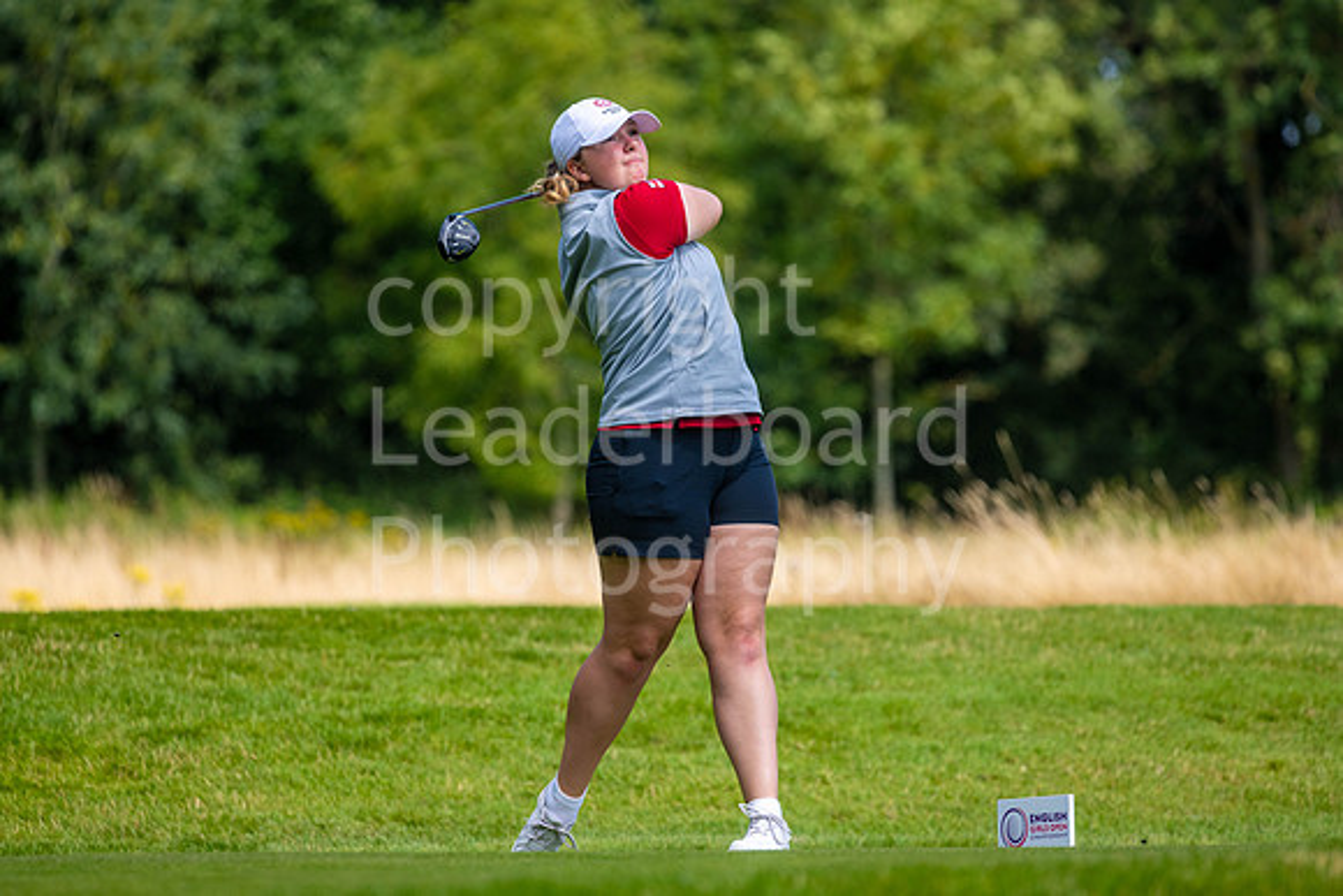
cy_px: 448
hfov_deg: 6.9
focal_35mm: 300
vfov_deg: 4.6
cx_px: 672
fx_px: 11194
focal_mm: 300
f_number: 5.6
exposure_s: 1/1000
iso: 200
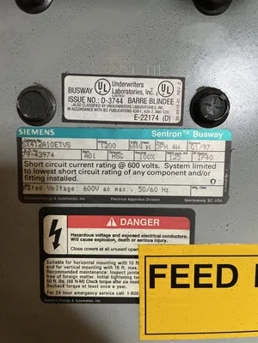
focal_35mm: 26
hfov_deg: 53.1
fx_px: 258
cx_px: 129
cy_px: 172
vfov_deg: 67.3
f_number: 1.6
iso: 125
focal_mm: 4.2
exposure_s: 1/120
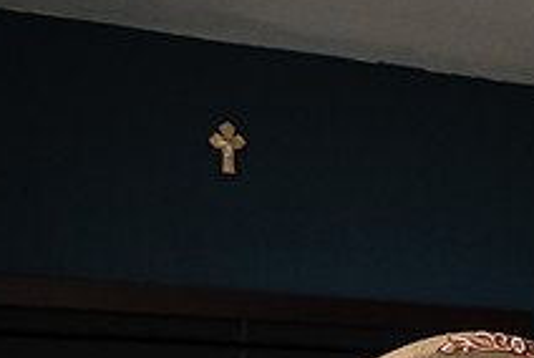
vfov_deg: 18.1
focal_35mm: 71
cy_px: 453
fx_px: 1055
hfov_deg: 25.3
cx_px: 657
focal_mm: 26
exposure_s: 1/250
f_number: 5
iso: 1600
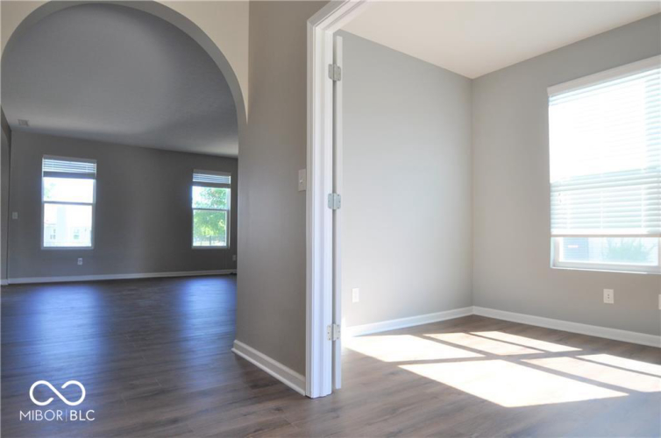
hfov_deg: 81.3
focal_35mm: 21
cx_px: 330
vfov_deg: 59.3
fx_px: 385
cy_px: 219
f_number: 5.6
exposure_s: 1/125
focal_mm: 14
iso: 400
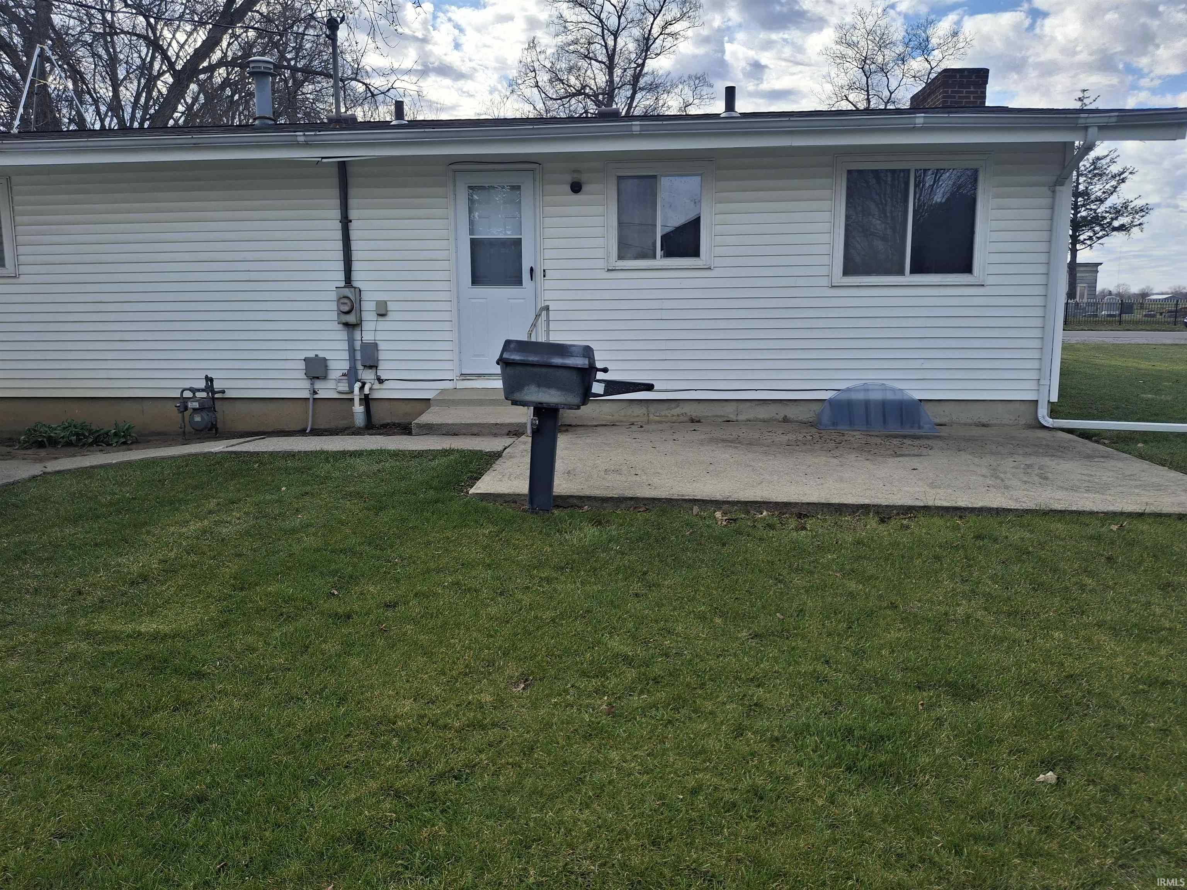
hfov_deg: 69.4
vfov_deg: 54.9
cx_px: 594
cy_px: 445
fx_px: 857
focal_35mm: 25
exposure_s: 1/1845
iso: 32
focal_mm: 4.69
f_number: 1.8
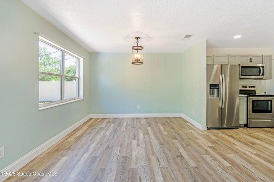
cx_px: 137
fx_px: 126
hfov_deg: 95.0
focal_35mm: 16
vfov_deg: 72.1
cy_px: 91
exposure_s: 1/400
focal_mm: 11
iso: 250
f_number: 9
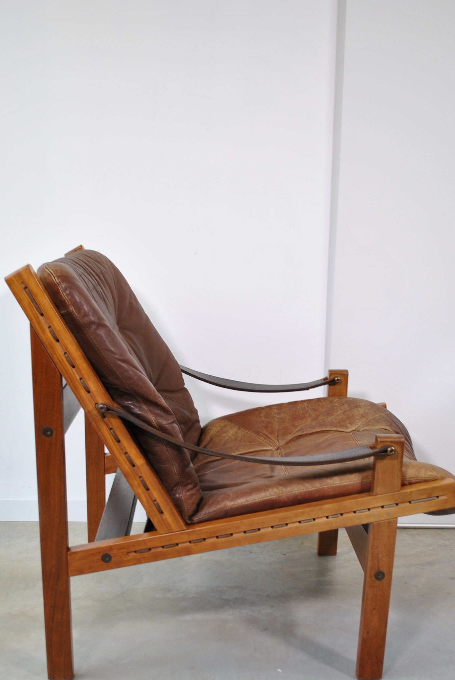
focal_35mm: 43
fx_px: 813
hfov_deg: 31.3
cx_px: 222
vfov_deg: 44.4
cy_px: 475
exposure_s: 1/40
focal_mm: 20
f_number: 4.5
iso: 200
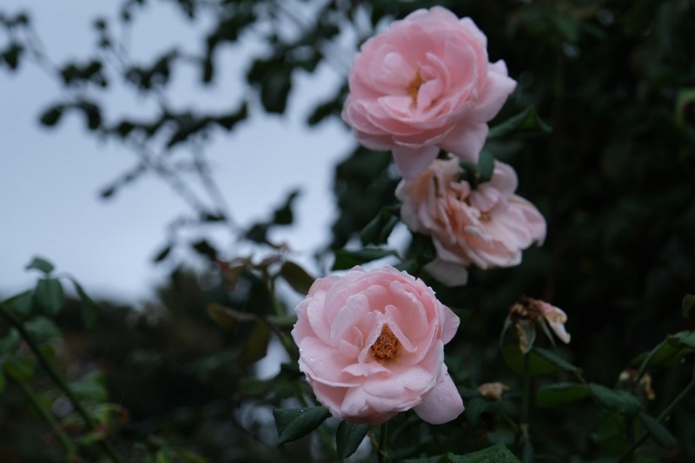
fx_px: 1525
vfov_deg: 17.3
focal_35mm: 79
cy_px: 232
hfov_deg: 25.7
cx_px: 348
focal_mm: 52.4
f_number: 4
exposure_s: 1/210
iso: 200
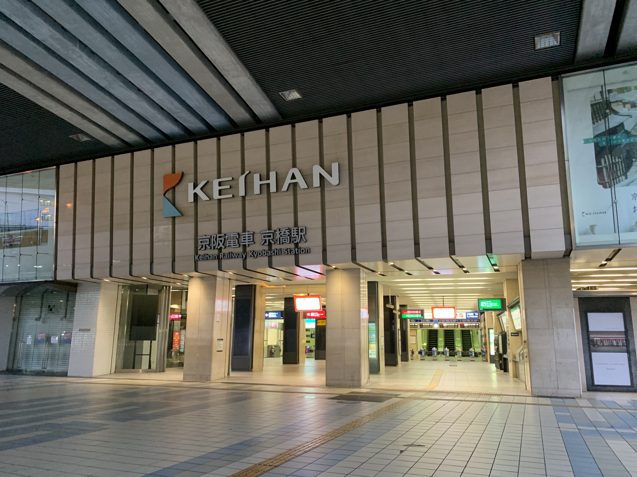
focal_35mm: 26
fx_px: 478
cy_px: 238
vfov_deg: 53.1
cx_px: 318
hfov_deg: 67.3
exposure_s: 1/60
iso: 400
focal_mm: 4.25
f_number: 1.8
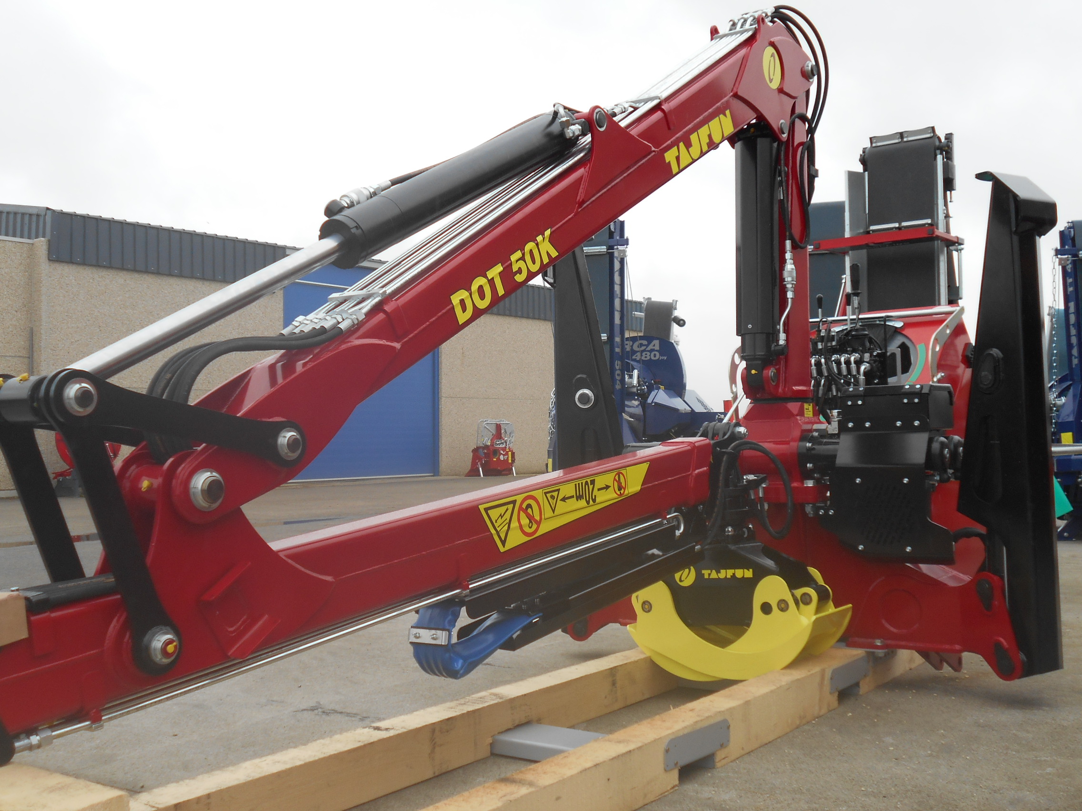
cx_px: 541
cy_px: 406
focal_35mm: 39
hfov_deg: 47.9
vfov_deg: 36.8
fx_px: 1219
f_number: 3.9
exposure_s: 1/200
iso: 80
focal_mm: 6.7
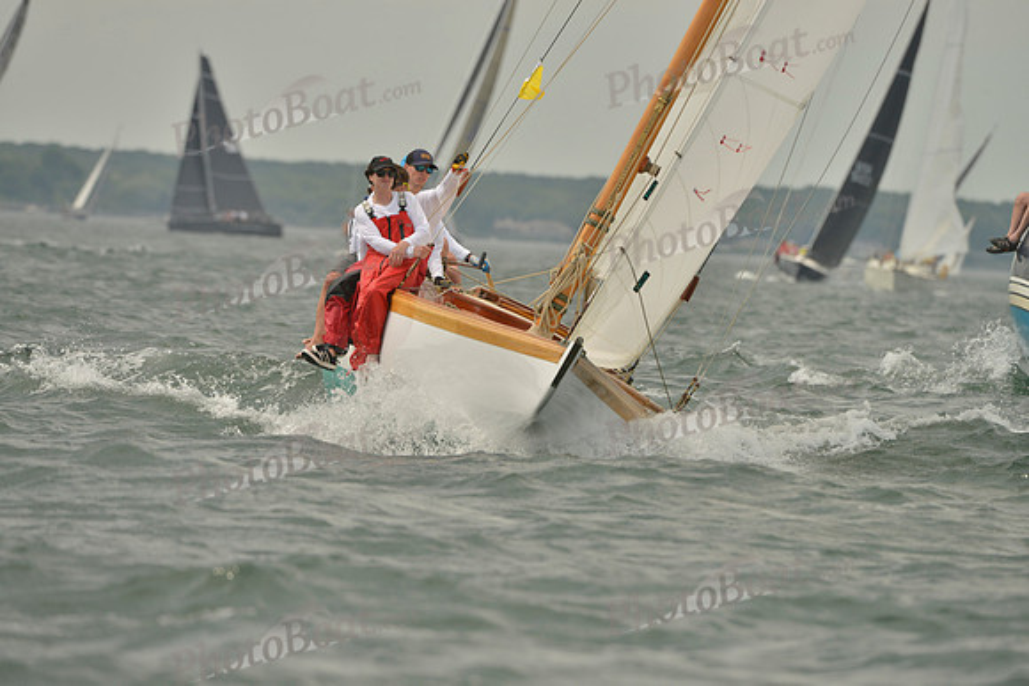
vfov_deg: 3.4
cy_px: 343
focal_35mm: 400
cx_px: 514
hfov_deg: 5.2
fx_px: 11435
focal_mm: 400
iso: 280
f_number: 7.1
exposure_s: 1/1250
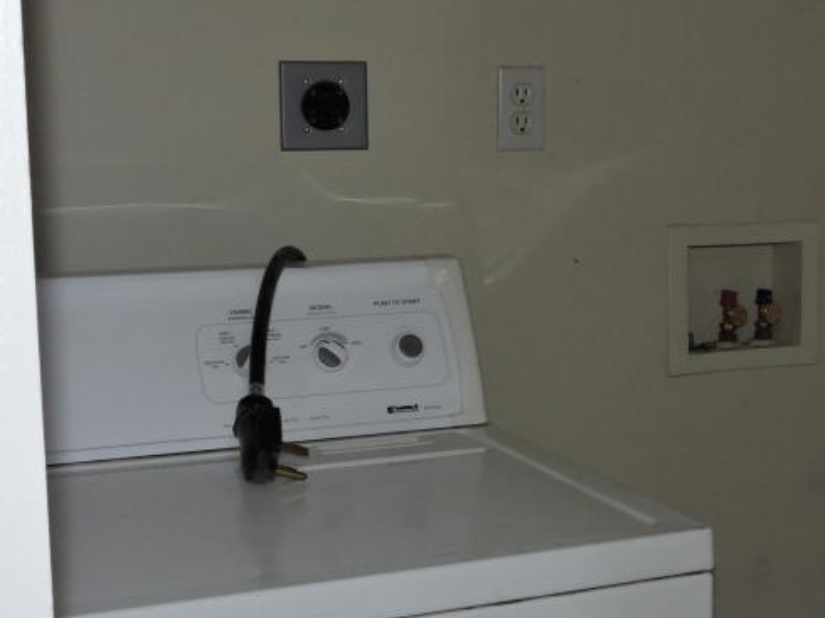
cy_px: 325
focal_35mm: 69
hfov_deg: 27.8
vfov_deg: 21.3
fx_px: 1644
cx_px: 626
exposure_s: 1/30
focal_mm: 5.9
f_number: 3.6
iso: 200
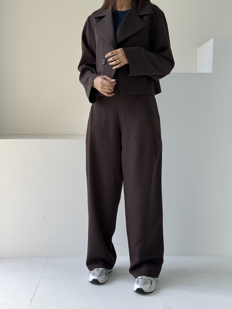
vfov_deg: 39.7
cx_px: 116
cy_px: 154
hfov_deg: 30.3
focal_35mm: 48
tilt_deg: -5.6
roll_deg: +0.4
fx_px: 429
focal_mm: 6.76
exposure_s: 1/156
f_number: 1.78
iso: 50
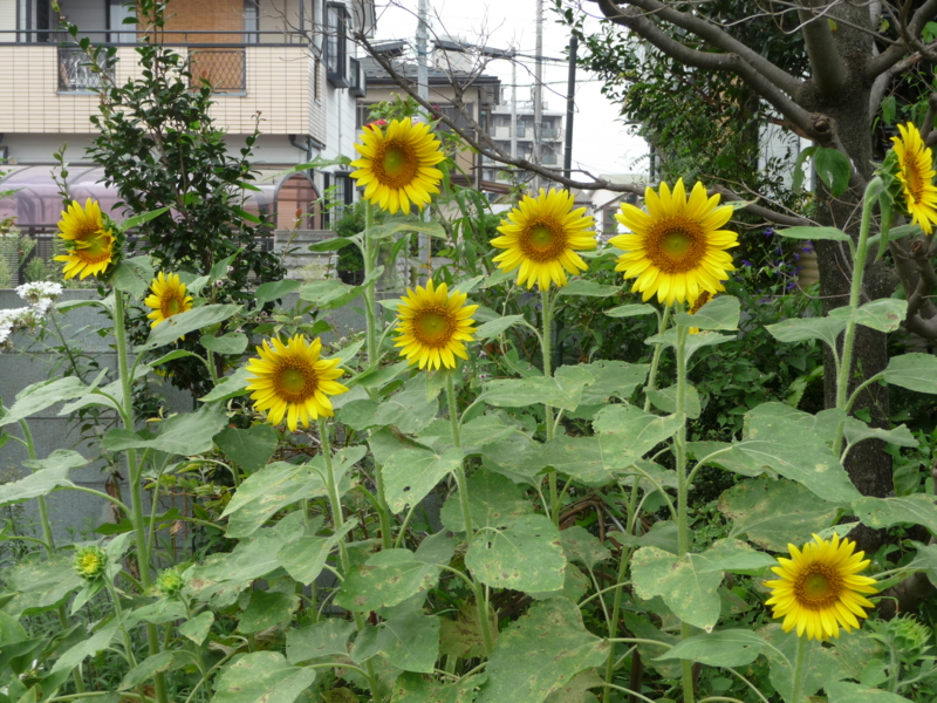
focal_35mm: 72
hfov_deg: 27.0
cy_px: 352
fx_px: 1949
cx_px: 468
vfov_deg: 20.4
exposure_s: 1/160
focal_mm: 12.2
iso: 100
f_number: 4.6
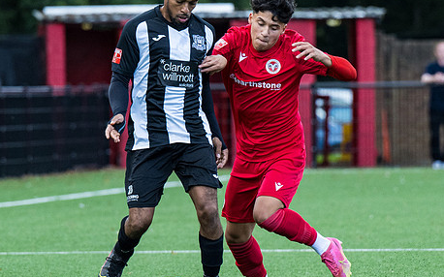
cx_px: 184
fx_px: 8069
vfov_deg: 2.0
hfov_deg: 3.2
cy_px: 153
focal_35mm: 667
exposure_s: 1/1250
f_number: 4
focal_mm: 200
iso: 500
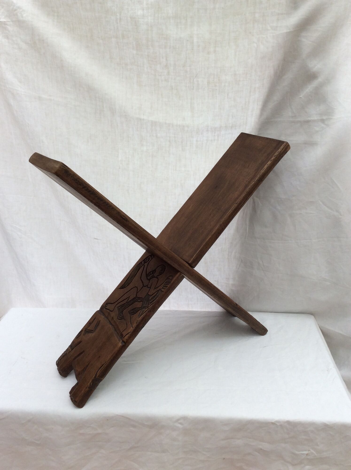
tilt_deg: -20.3
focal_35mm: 32
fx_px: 434
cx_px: 176
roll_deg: +0.4
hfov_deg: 44.1
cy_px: 235
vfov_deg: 56.9
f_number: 2.4
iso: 32
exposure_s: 1/152
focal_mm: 3.3
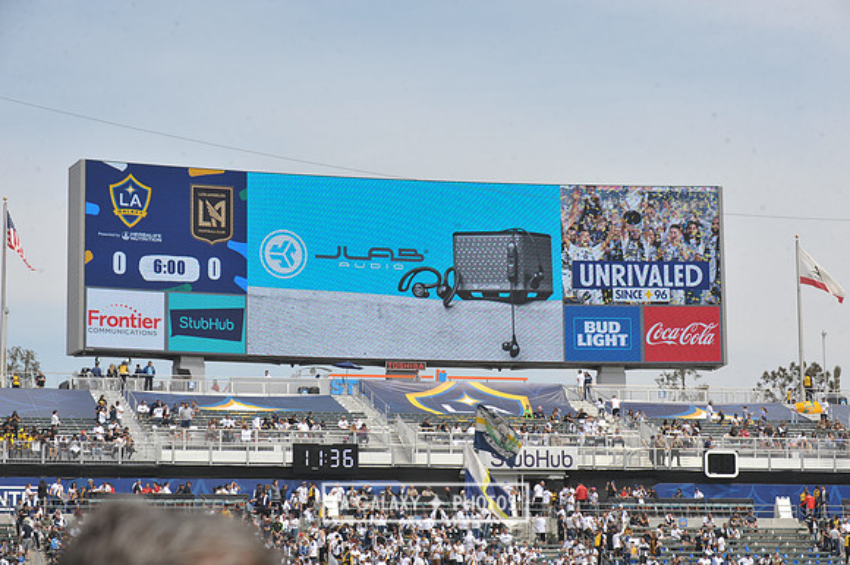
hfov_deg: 19.5
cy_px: 282
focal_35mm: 105
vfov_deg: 13.0
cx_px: 425
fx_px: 2478
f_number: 11
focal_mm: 105
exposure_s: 1/500
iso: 250
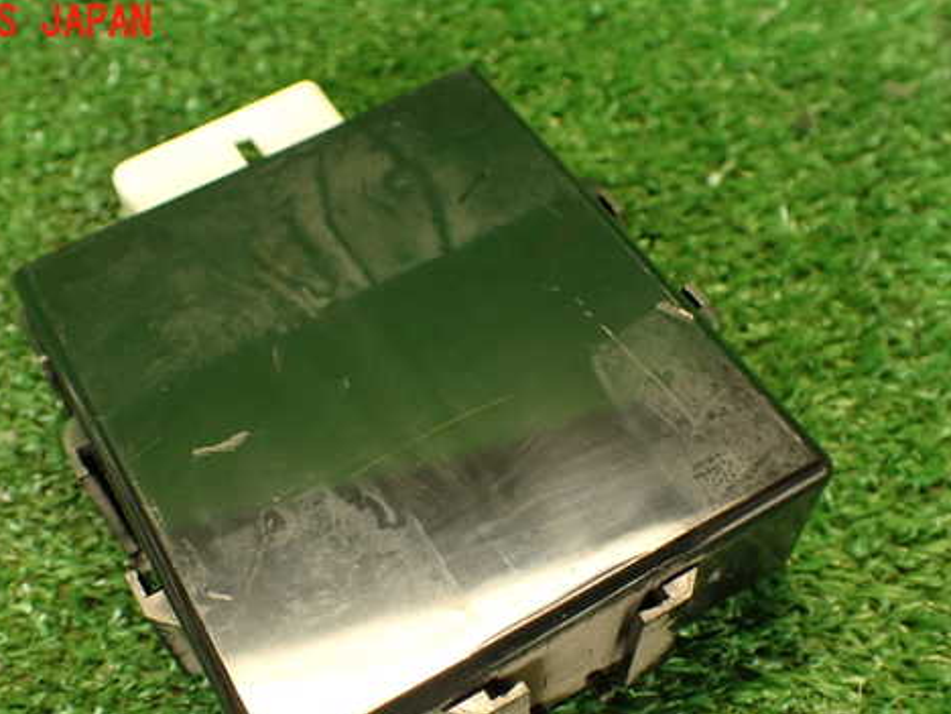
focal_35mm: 41
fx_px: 1126
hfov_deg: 45.6
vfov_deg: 34.9
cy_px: 456
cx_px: 392
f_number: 2.4
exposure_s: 1/30
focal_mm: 5.79
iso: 320
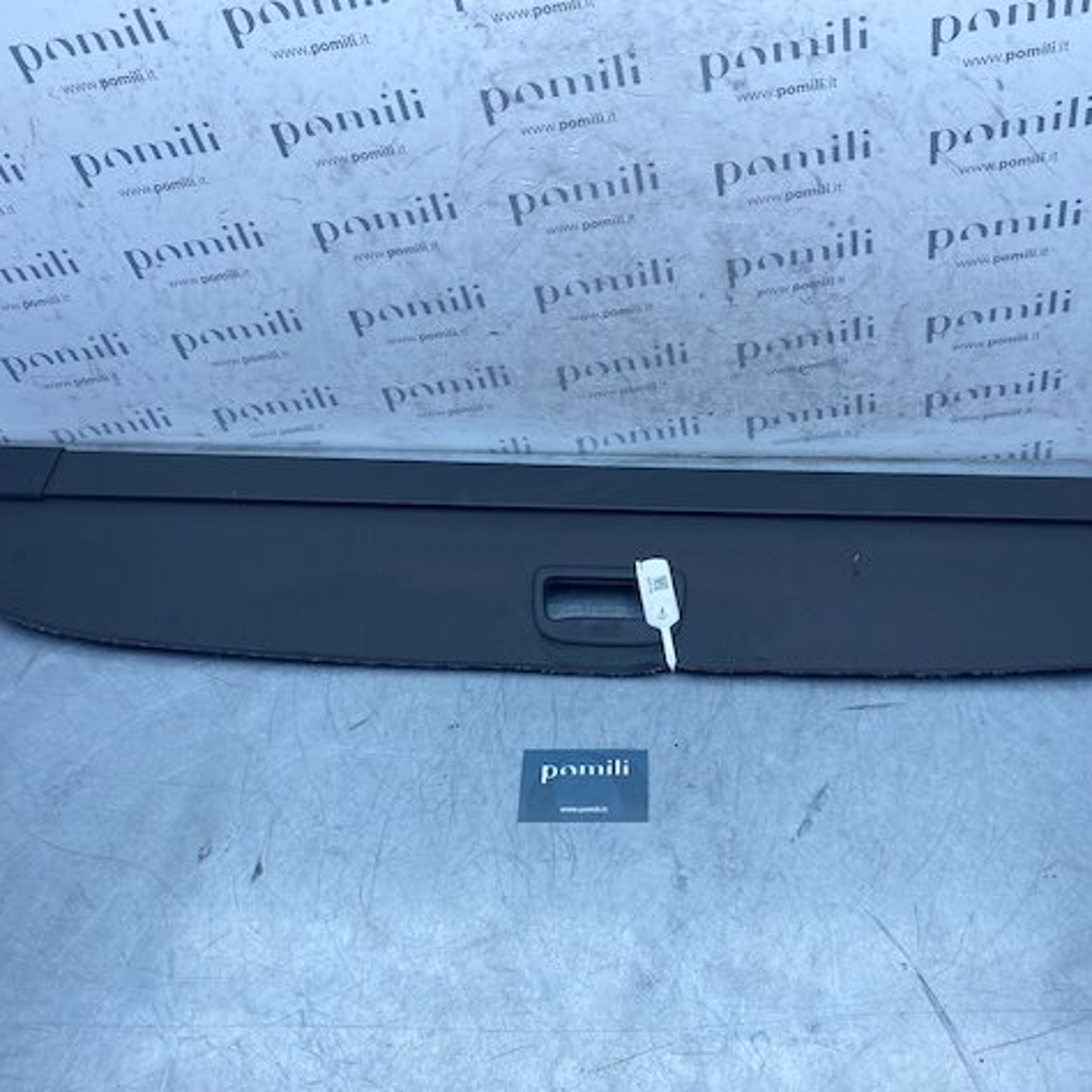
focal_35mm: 31
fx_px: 1106
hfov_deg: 52.3
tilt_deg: -47.6
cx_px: 634
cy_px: 546
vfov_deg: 52.5
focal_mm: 4.25
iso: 32
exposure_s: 1/957
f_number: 1.8
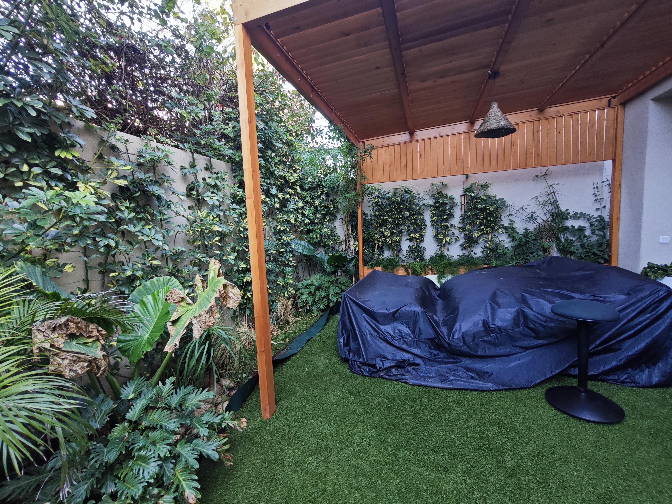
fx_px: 291
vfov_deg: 81.7
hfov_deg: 98.2
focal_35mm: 15
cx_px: 336
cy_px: 252
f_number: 2.2
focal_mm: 1.91
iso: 64
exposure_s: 1/50
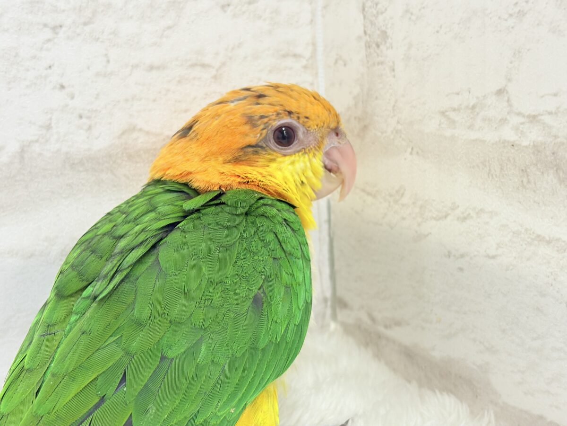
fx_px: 852
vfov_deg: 28.0
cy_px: 213
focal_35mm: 52
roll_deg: +4.4
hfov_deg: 36.8
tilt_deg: -14.5
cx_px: 284
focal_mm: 5.96
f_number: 1.6
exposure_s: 1/50
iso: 64
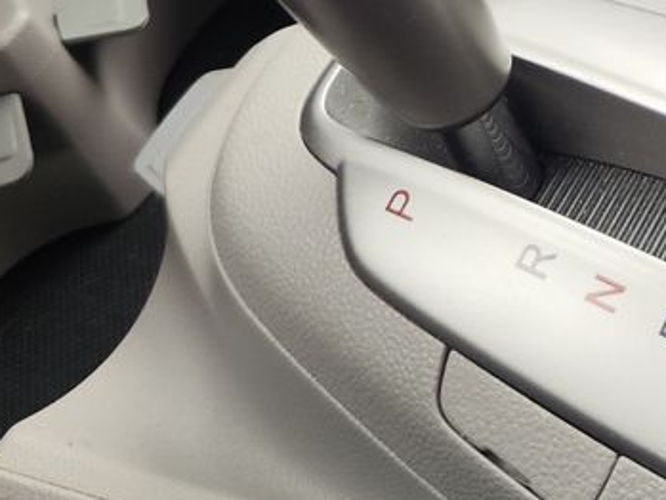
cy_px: -149
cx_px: 767
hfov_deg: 23.0
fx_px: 1520
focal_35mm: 79
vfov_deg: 17.5
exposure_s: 1/500
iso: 611
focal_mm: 7.01
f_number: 1.69
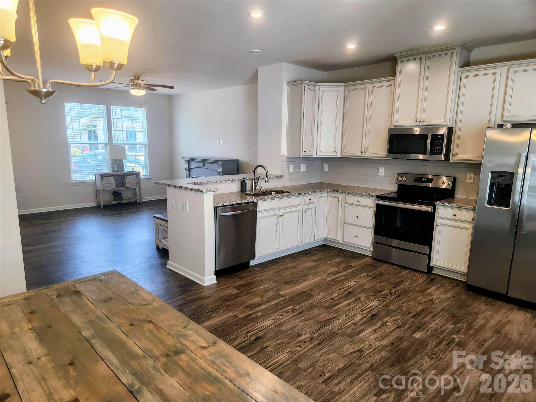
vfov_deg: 58.9
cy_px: 201
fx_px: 356
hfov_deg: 73.9
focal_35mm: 23
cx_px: 268
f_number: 1.8
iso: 100
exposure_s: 1/120
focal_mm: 5.4
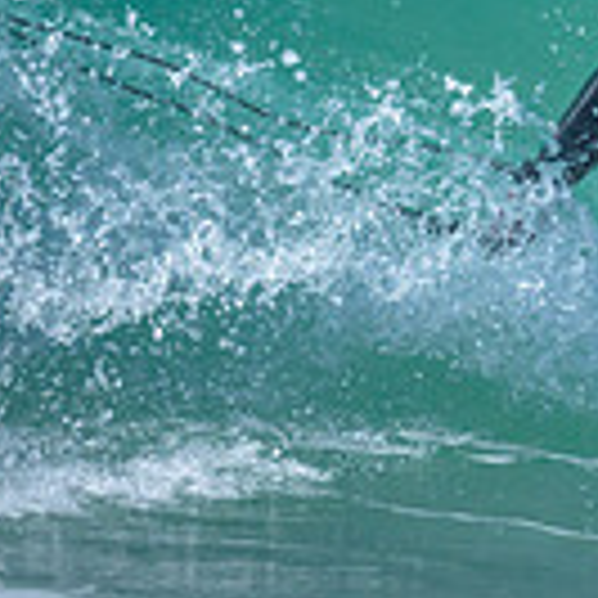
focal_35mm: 4065
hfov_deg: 0.4
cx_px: 1134
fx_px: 79449
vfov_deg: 0.4
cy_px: -156
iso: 320
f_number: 6.3
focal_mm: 800
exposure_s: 1/2000
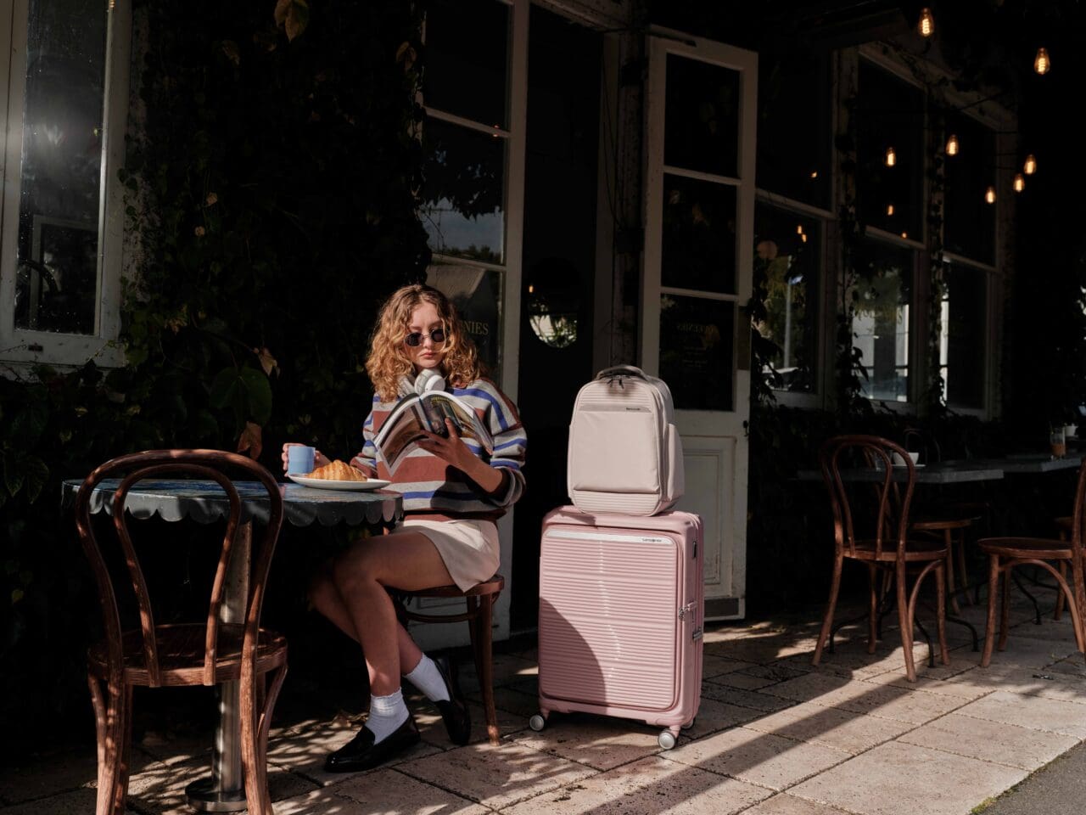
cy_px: 408
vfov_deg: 41.8
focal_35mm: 34
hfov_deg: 54.0
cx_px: 543
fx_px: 1067
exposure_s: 1/640
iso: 400
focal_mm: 43.3
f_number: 8
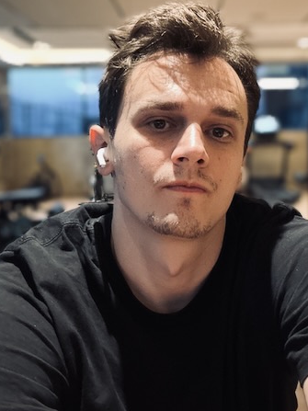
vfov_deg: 43.5
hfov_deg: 33.5
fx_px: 510
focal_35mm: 43
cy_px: 154
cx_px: 183
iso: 500
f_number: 1.9
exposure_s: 1/25
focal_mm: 2.69
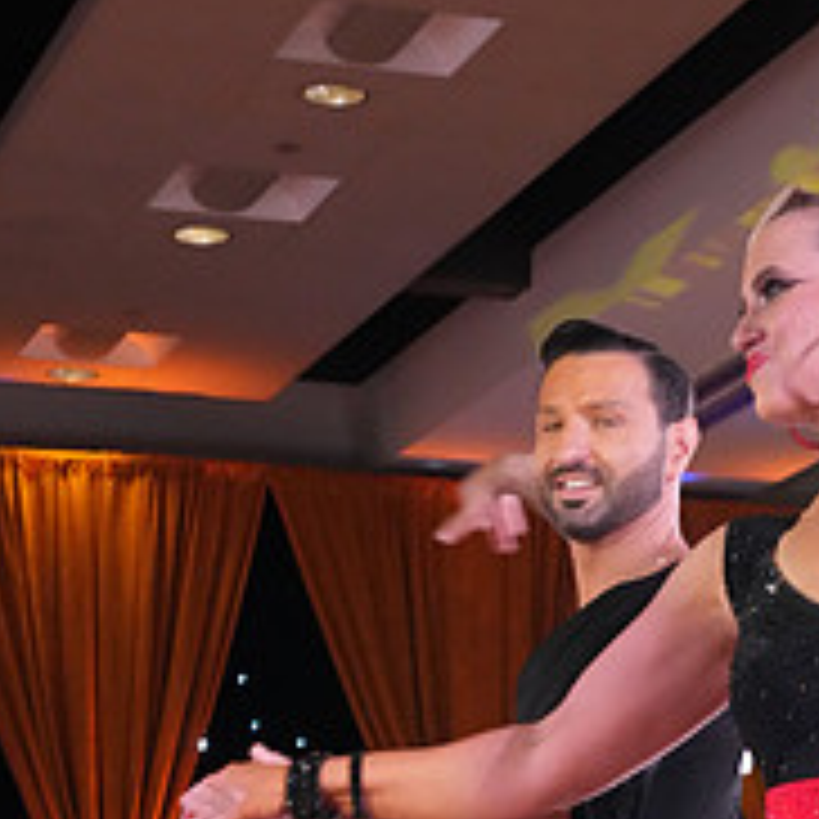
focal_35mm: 130
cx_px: 740
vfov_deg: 13.0
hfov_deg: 13.3
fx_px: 3480
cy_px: 1044
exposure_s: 1/250
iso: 8000
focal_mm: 48
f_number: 7.1
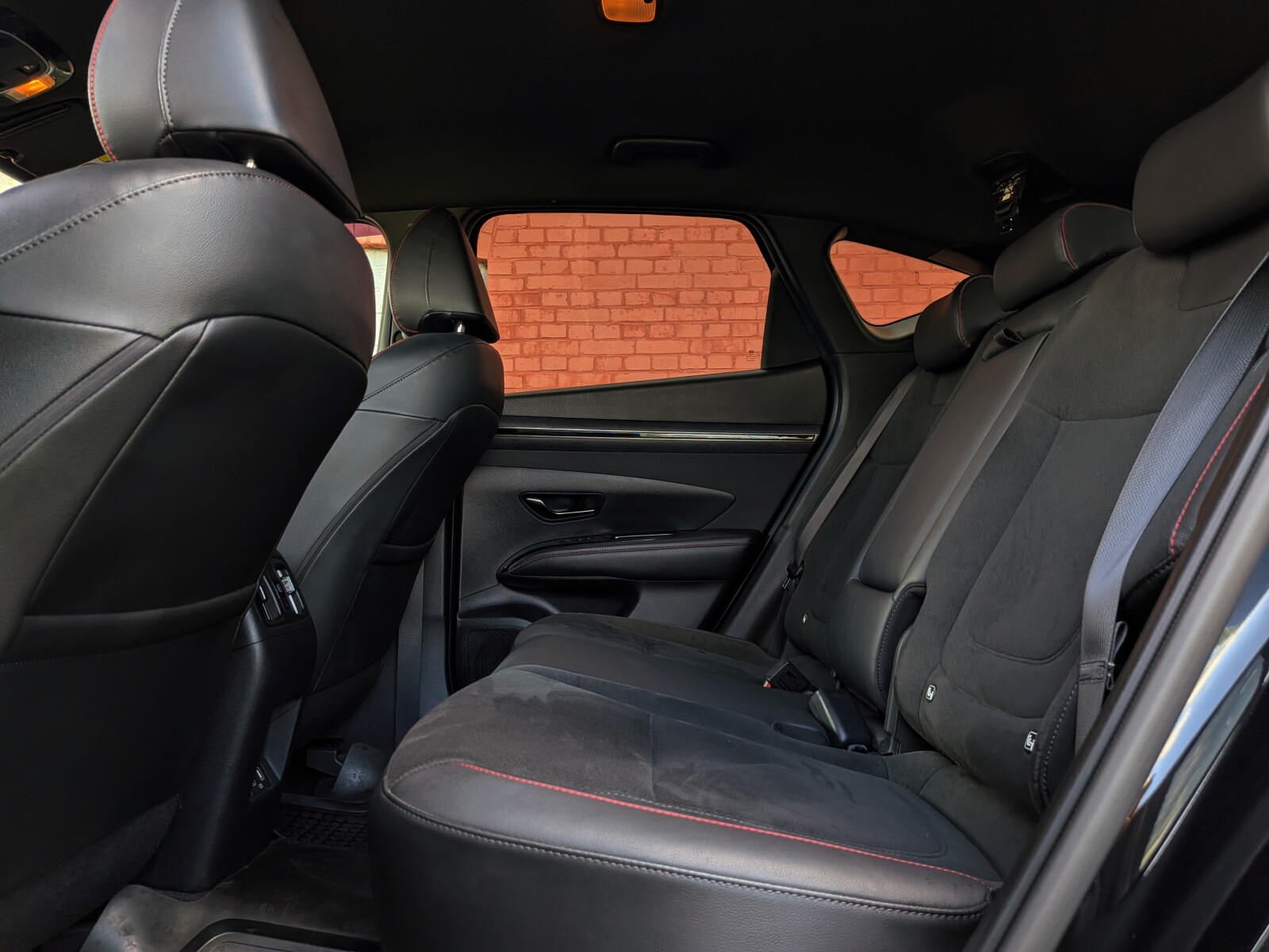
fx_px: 880
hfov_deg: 71.6
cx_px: 634
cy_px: 476
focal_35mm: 24
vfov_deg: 56.8
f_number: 1.7
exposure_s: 1/90
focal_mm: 4.53
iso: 34
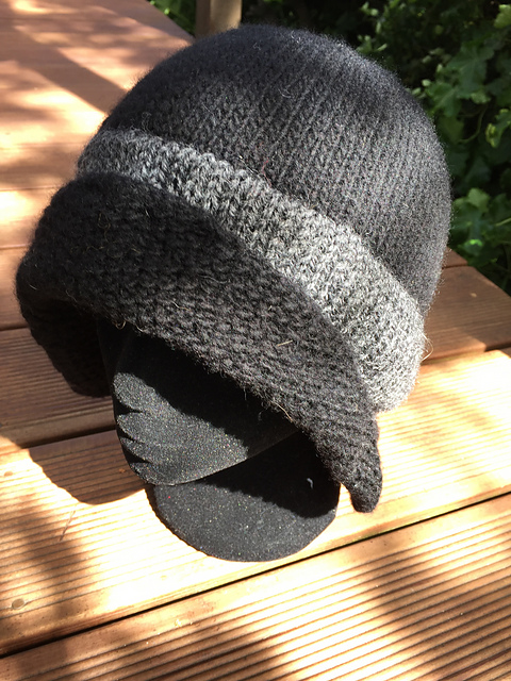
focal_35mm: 29
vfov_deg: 61.7
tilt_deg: -38.8
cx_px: 256
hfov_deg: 48.2
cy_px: 340
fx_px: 571
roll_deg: -5.8
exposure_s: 1/127
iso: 32
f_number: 2.2
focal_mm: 4.15
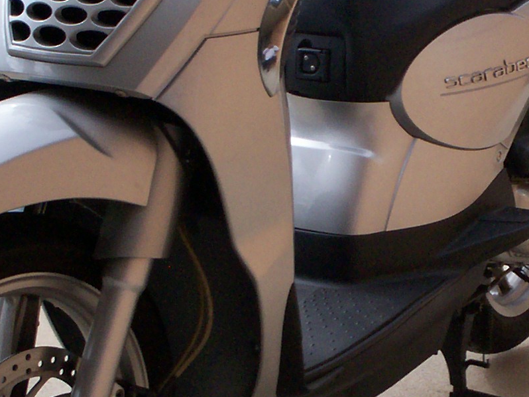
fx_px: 1589
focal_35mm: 104
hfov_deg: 18.8
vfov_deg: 14.2
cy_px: 192
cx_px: 411
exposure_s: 1/519
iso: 100
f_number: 4.5
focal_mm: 5.9
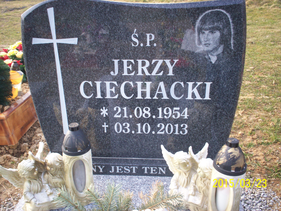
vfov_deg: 39.7
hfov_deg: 51.4
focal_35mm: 36
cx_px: 140
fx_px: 292
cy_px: 106
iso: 100
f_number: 4.5
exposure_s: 1/68.1
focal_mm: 6
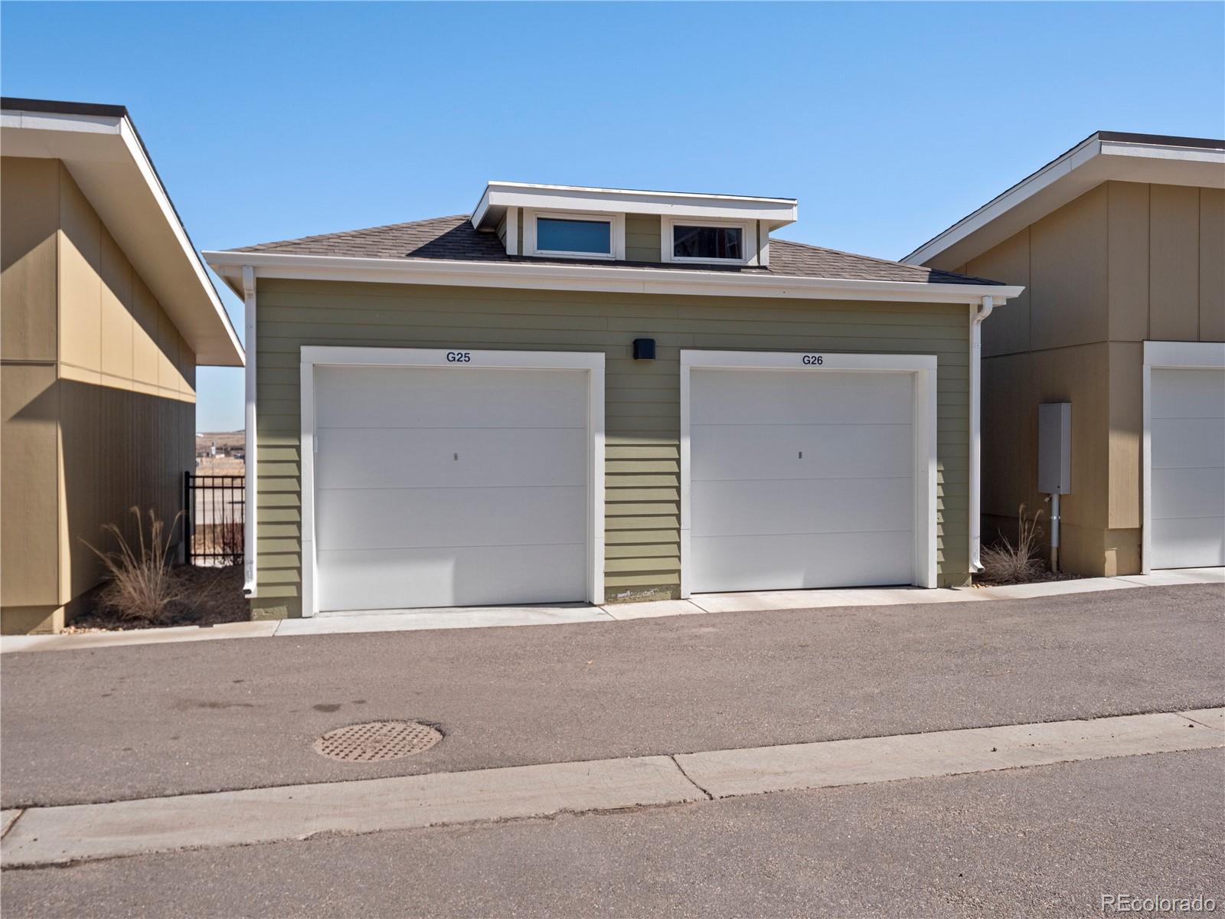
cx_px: 612
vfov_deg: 48.2
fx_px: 1026
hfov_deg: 61.7
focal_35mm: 29
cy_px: 460
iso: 200
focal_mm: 14
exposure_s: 1/2000
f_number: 4
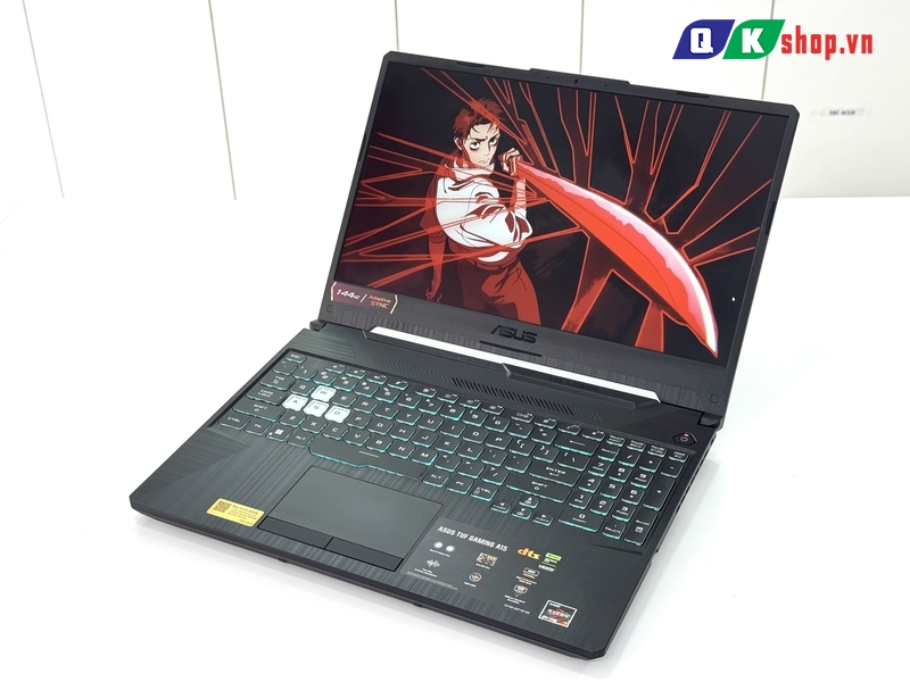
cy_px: 341
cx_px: 455
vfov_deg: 30.3
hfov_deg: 39.7
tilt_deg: -31.0
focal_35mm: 48
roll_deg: +2.8
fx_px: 1262
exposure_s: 1/121
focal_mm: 6.76
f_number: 1.78
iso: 50
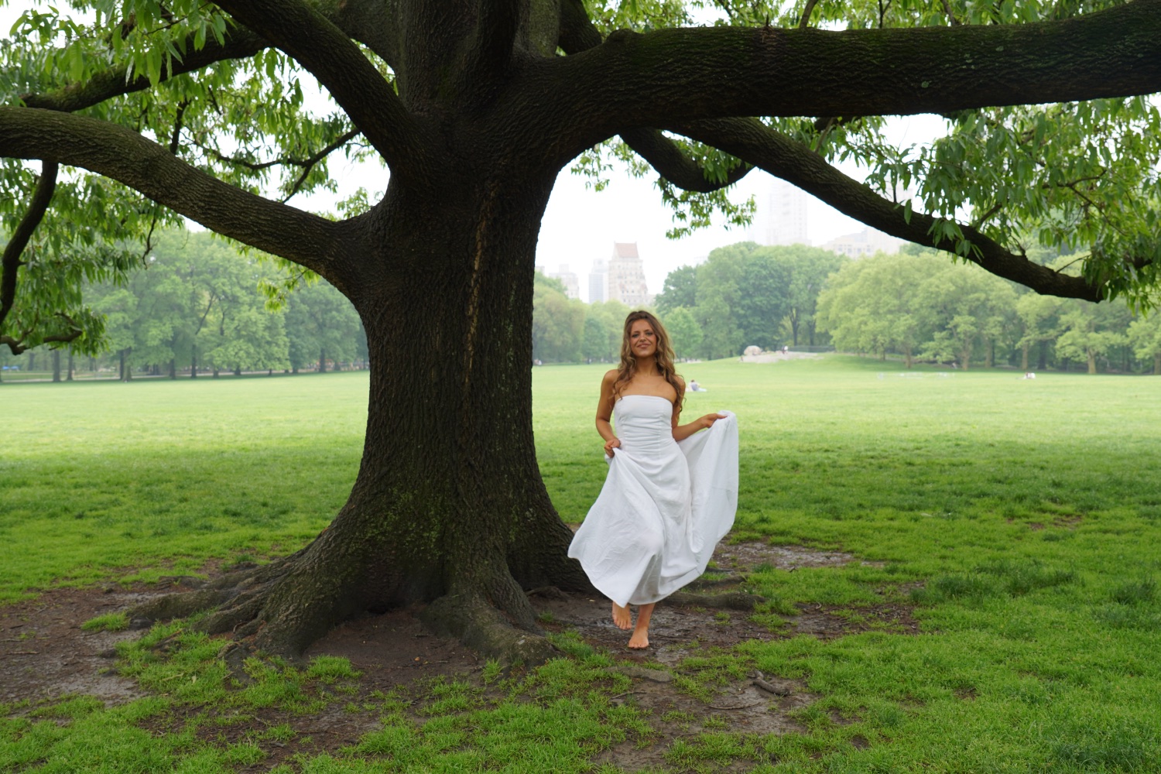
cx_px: 580
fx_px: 1064
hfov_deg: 57.2
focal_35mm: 33
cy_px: 387
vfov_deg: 40.0
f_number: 4
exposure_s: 1/160
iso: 100
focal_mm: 22
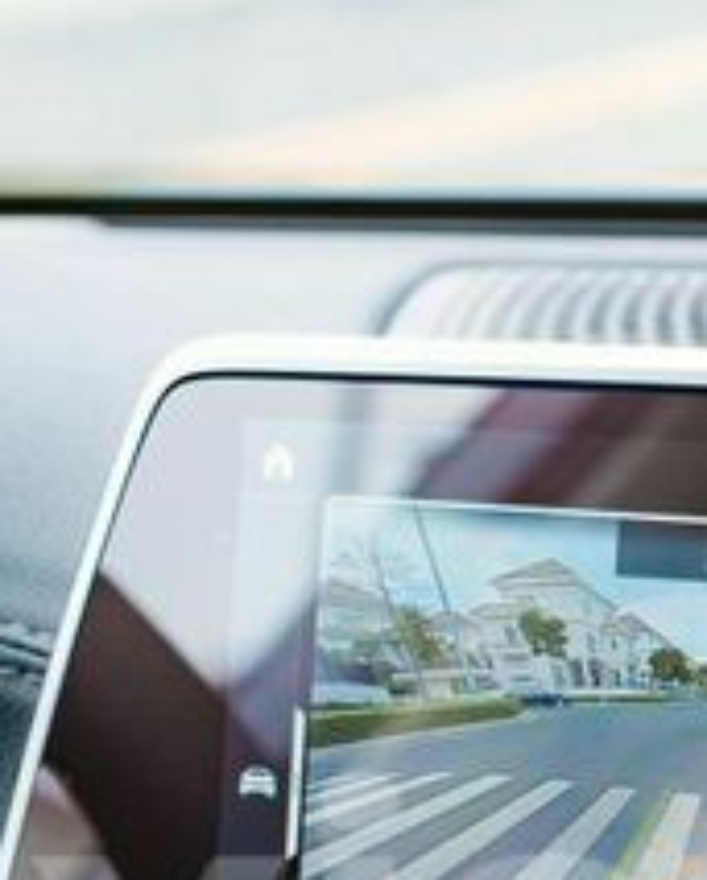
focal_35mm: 176
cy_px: 934
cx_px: 860
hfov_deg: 8.7
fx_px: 4594
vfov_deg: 10.8
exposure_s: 1/100
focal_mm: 50
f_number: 8
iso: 500
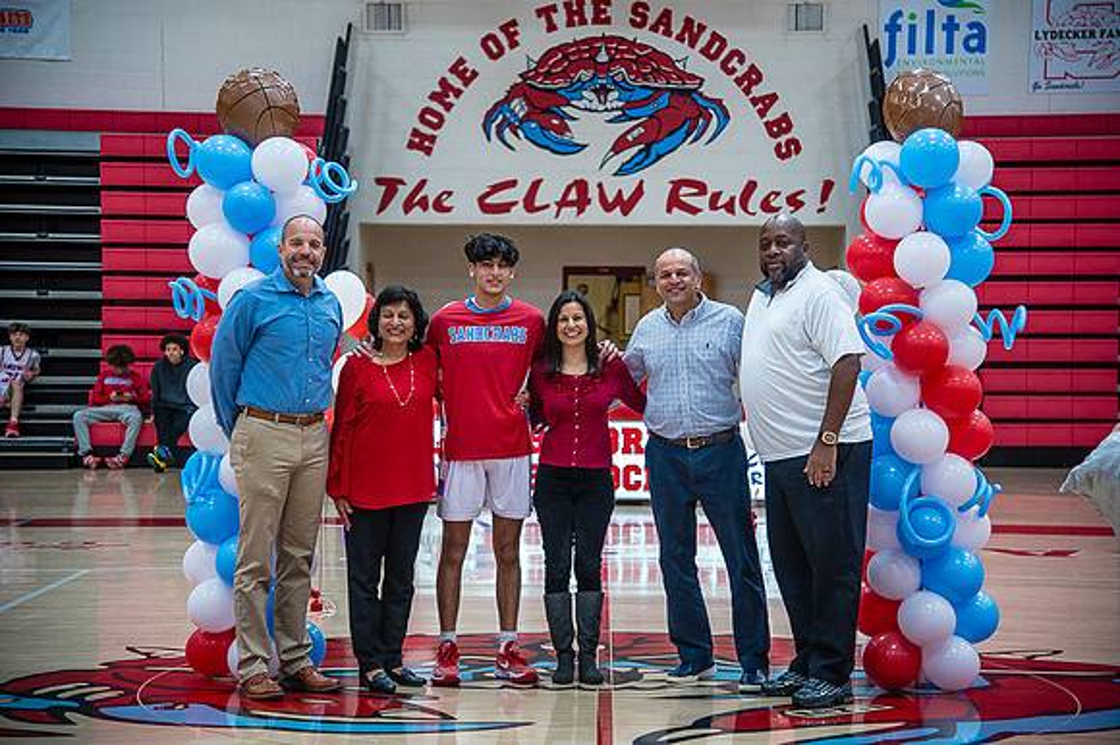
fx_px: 2425
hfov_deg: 26.0
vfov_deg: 17.5
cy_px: 372
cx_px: 560
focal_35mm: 78
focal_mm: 78
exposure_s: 1/320
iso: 2000
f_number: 4
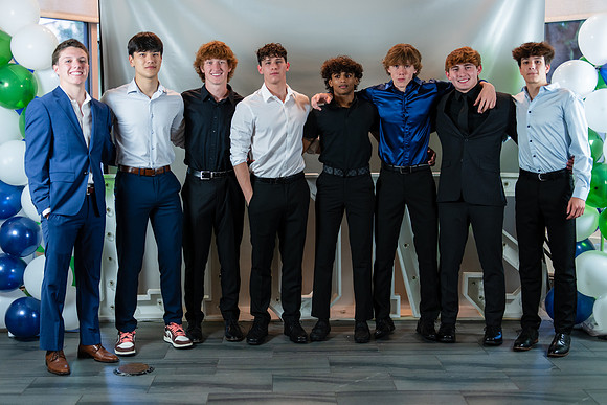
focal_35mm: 50
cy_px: 202
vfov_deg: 27.0
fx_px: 843
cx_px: 304
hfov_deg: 39.6
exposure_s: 1/320
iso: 500
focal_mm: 50
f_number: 1.2
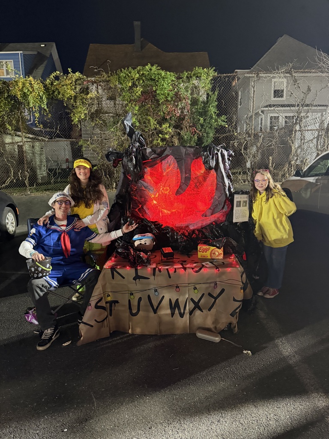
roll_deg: -0.4
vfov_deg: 71.6
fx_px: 304
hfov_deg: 56.8
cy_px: 220
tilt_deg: -9.5
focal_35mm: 24
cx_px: 164
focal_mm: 6.76
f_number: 1.78
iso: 800
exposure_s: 1/40
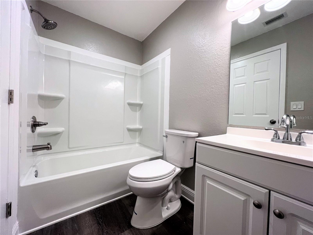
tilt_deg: -1.2
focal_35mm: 13
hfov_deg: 106.2
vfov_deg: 89.9
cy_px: 118
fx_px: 118
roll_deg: -0.7
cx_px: 156
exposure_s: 1/122
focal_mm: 1.57
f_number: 1.8
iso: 125
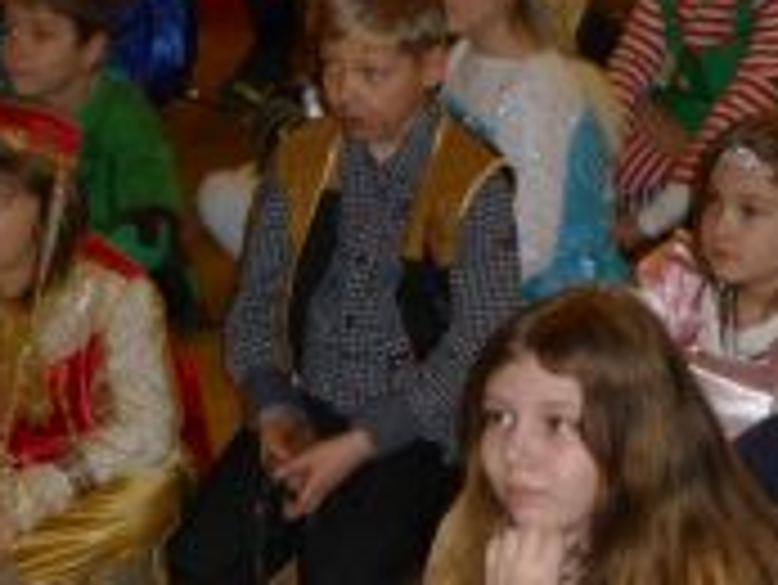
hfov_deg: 17.7
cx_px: 486
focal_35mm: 111
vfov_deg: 13.1
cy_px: -36
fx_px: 2496
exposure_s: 1/8
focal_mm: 8
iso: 250
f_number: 4.2
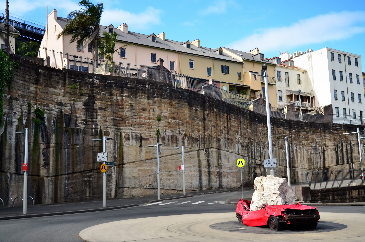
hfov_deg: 46.5
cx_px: 182
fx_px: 425
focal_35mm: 42
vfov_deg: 31.8
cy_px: 121
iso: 250
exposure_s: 1/200
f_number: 7.1
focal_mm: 28
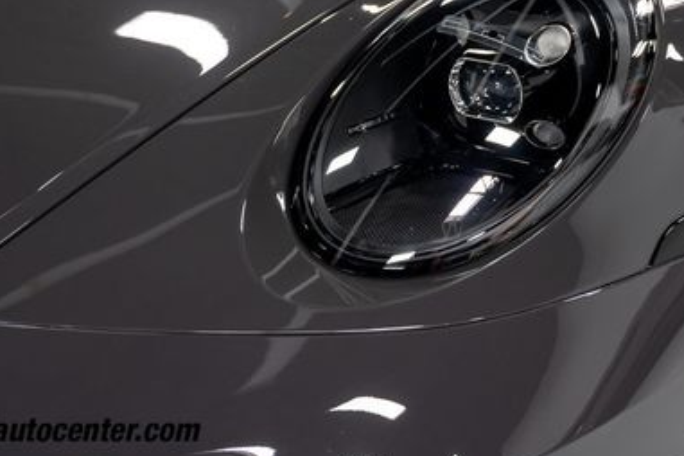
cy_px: 89
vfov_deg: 18.3
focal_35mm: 74
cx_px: 424
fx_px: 1406
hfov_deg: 27.3
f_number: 4
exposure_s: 1/60
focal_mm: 44
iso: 800
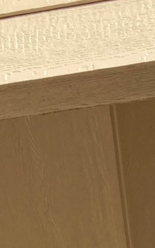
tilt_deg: +15.9
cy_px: 611
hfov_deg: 8.9
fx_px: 996
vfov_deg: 11.5
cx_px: 15
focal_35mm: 147
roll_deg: +1.7
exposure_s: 1/1567
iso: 20
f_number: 1.8
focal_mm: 3.99
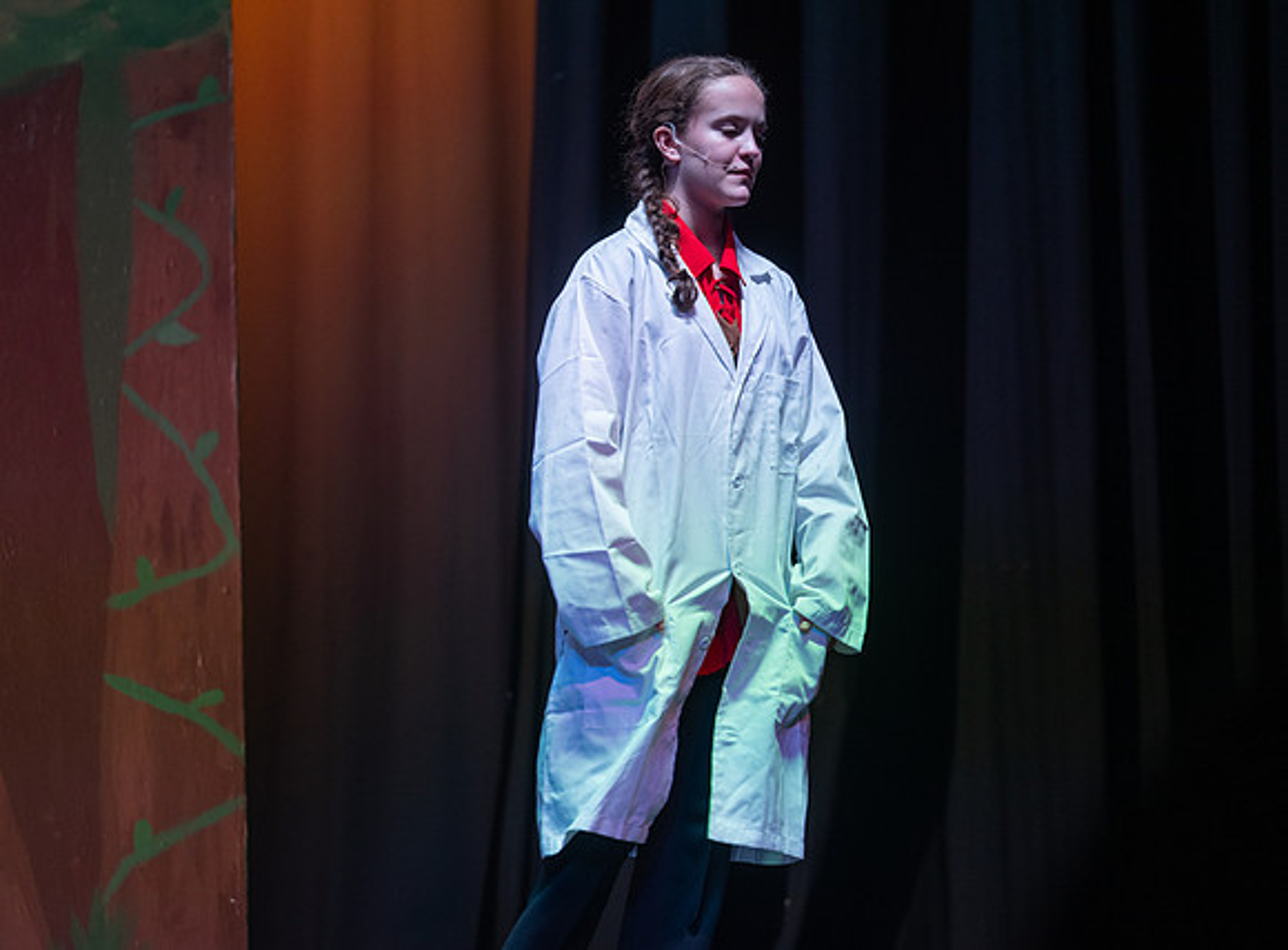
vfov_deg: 6.1
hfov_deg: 8.2
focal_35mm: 242
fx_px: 8959
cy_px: 430
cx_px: 622
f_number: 2.8
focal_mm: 200
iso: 500
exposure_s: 1/400
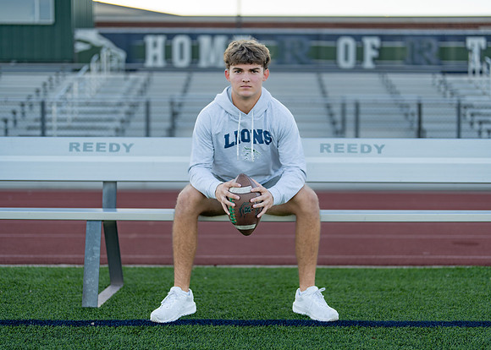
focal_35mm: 53
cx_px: 257
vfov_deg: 26.7
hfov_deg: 36.7
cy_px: 175
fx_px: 739
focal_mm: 50
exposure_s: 1/2500
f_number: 1.2
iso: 100
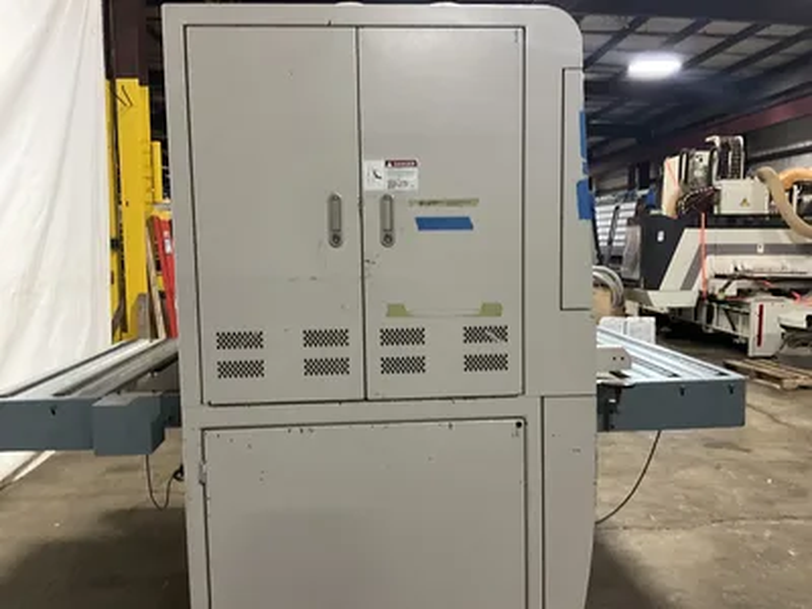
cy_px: 304
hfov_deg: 61.7
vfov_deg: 48.2
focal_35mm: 29
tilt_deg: -4.6
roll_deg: +1.0
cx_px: 406
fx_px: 680
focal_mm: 3
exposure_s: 1/60
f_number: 1.8
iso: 250
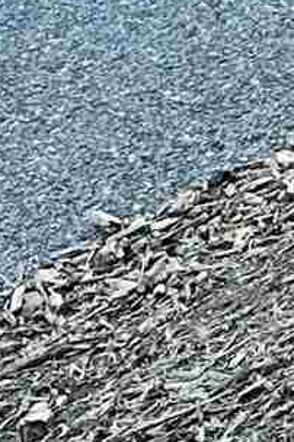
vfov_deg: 7.2
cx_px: 760
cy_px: -904
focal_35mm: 253
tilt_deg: -7.3
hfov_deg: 5.2
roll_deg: +2.5
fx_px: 3099
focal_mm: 6.86
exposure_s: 1/133
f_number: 1.78
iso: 64
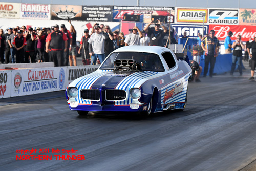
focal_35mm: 188
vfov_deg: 7.3
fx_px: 1334
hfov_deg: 11.0
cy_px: 86
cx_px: 128
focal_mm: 125
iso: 200
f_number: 5.6
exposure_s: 1/1000
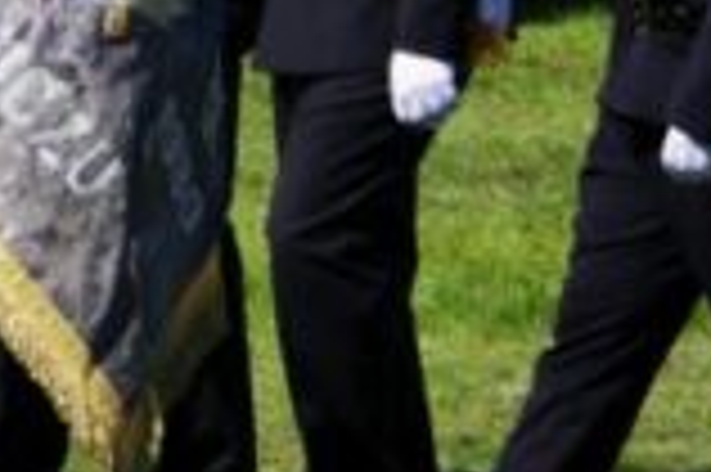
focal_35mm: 459
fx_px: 9064
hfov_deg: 4.5
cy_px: -225
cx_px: -446
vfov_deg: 3.0
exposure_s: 1/3000
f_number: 4.5
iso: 400
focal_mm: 63
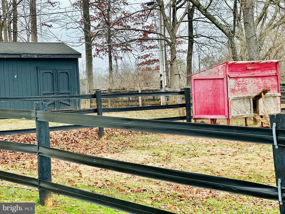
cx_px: 142
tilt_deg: -1.7
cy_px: 107
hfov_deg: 25.3
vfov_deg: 19.1
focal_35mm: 77
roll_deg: +3.2
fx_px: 634
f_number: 2.8
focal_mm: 9
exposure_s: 1/121
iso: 50
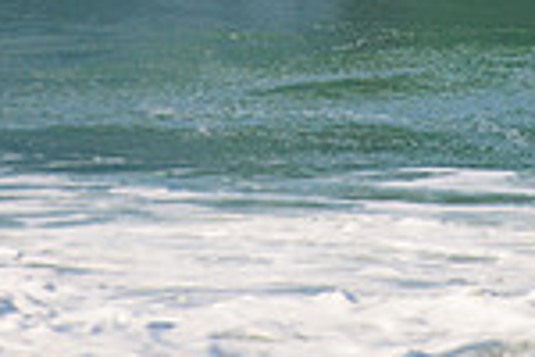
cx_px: 310
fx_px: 28813
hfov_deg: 1.1
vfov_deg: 0.7
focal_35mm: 1939
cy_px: -173
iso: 220
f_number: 5.6
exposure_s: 1/1600
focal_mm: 500
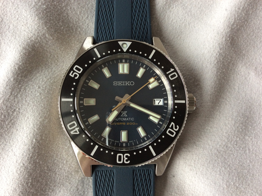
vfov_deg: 44.1
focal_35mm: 32
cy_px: 98
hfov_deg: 56.9
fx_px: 242
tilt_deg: -80.3
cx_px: 131
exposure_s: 1/50
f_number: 2.4
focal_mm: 3.3
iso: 50
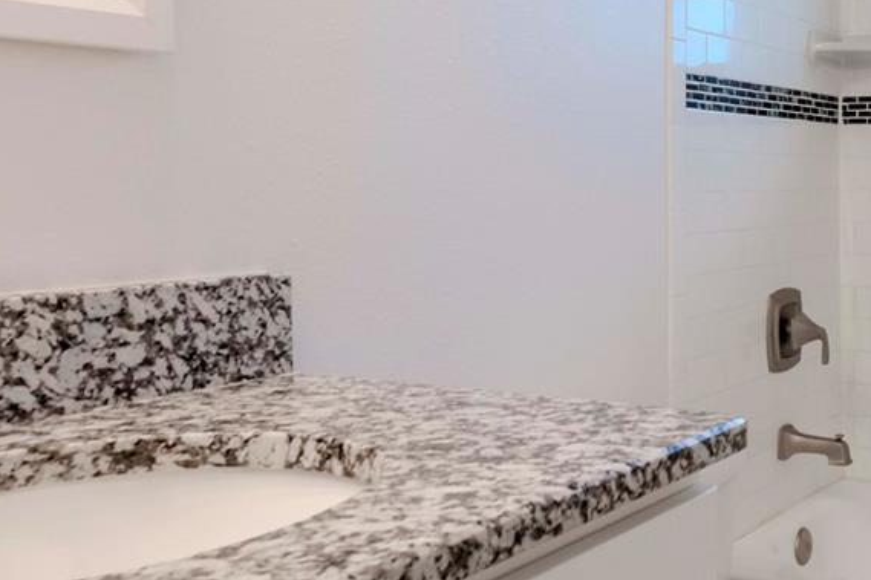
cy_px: 197
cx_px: 755
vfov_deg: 28.8
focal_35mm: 46
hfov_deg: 39.8
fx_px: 1122
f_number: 7.1
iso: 640
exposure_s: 1/40
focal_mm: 11
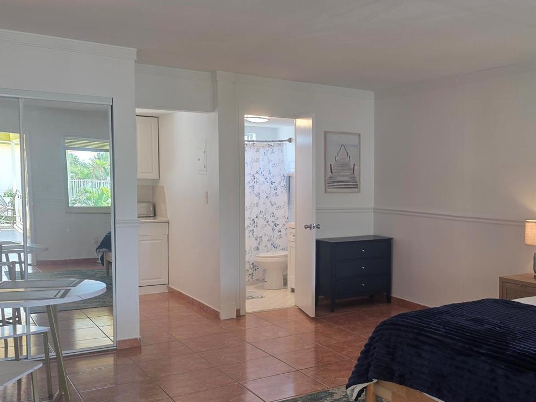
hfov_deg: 47.1
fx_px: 588
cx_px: 405
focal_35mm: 38
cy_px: 225
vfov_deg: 37.7
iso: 100
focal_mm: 6.3
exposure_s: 1/120
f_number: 1.7
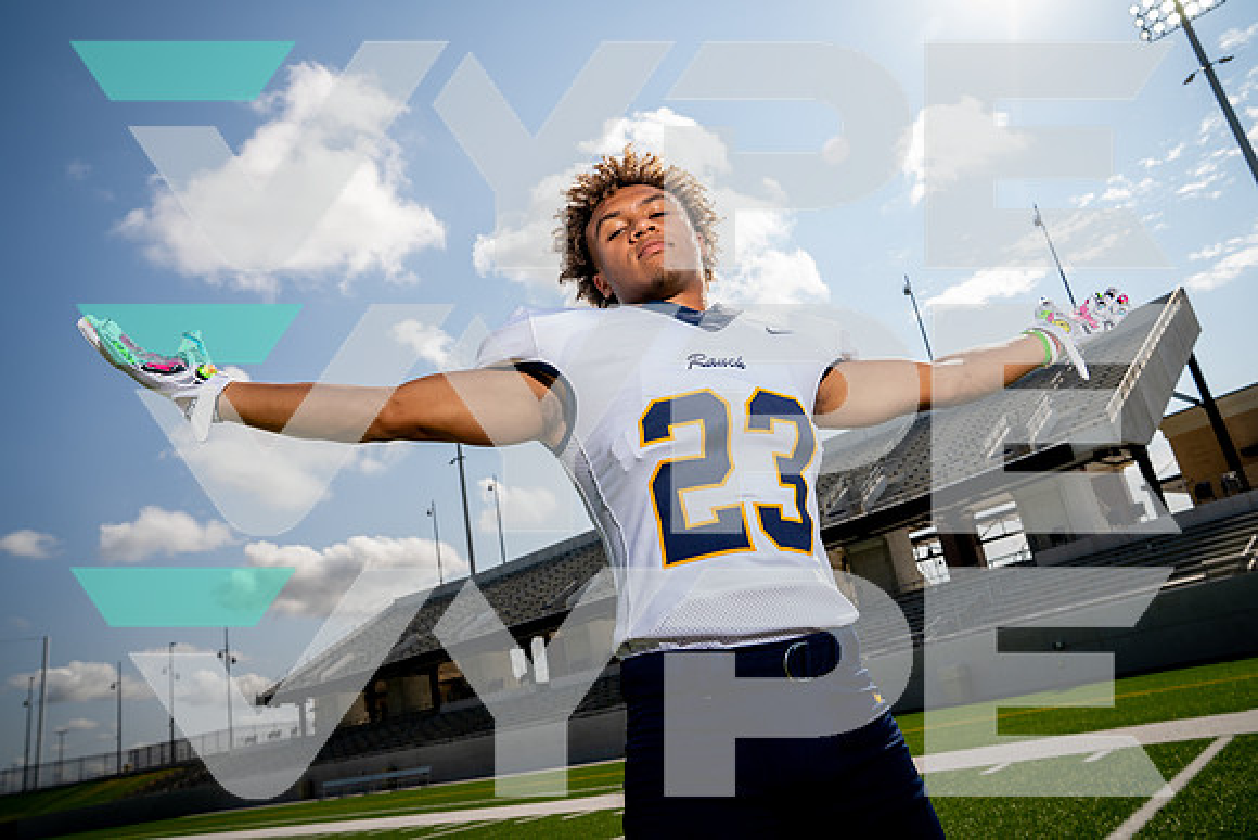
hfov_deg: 73.7
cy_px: 420
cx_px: 629
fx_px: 839
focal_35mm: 24
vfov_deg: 53.2
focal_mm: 24
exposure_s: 1/250
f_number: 7.1
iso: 100
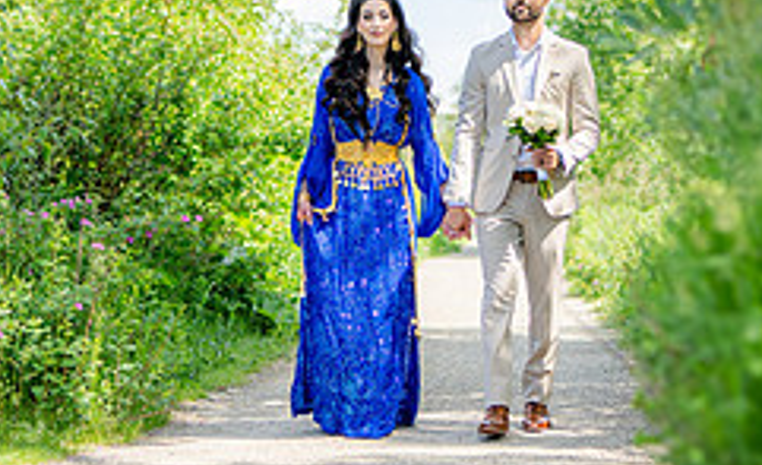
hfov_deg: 20.9
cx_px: 449
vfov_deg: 12.8
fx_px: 2063
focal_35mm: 100
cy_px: 91
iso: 125
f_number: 1.2
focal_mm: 35
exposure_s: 1/3200
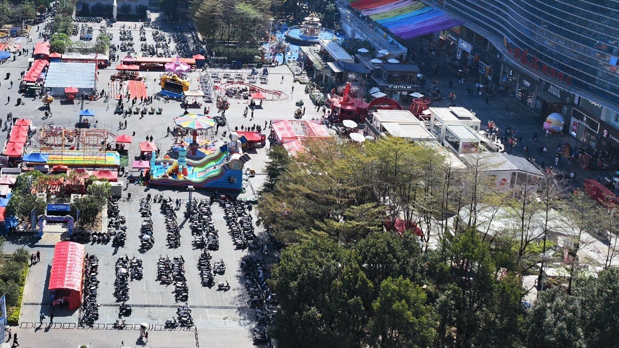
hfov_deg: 39.3
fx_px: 821
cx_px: 103
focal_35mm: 50
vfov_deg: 23.3
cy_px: 31
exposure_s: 1/10000
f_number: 1.9
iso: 50
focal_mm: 6.92
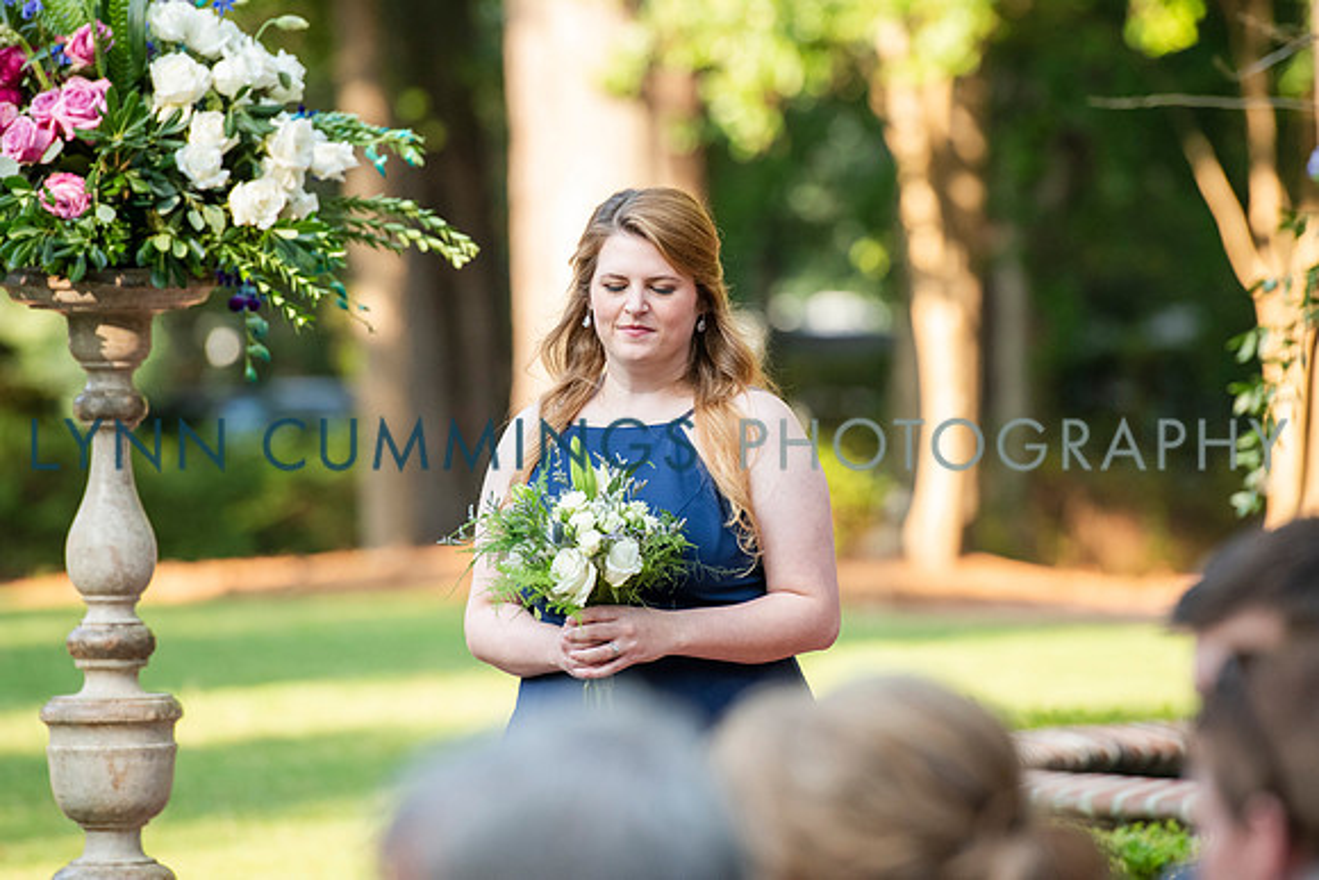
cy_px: 401
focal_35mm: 257
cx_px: 741
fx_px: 9428
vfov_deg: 5.3
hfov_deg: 8.0
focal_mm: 200
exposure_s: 1/800
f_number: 3.5
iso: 800
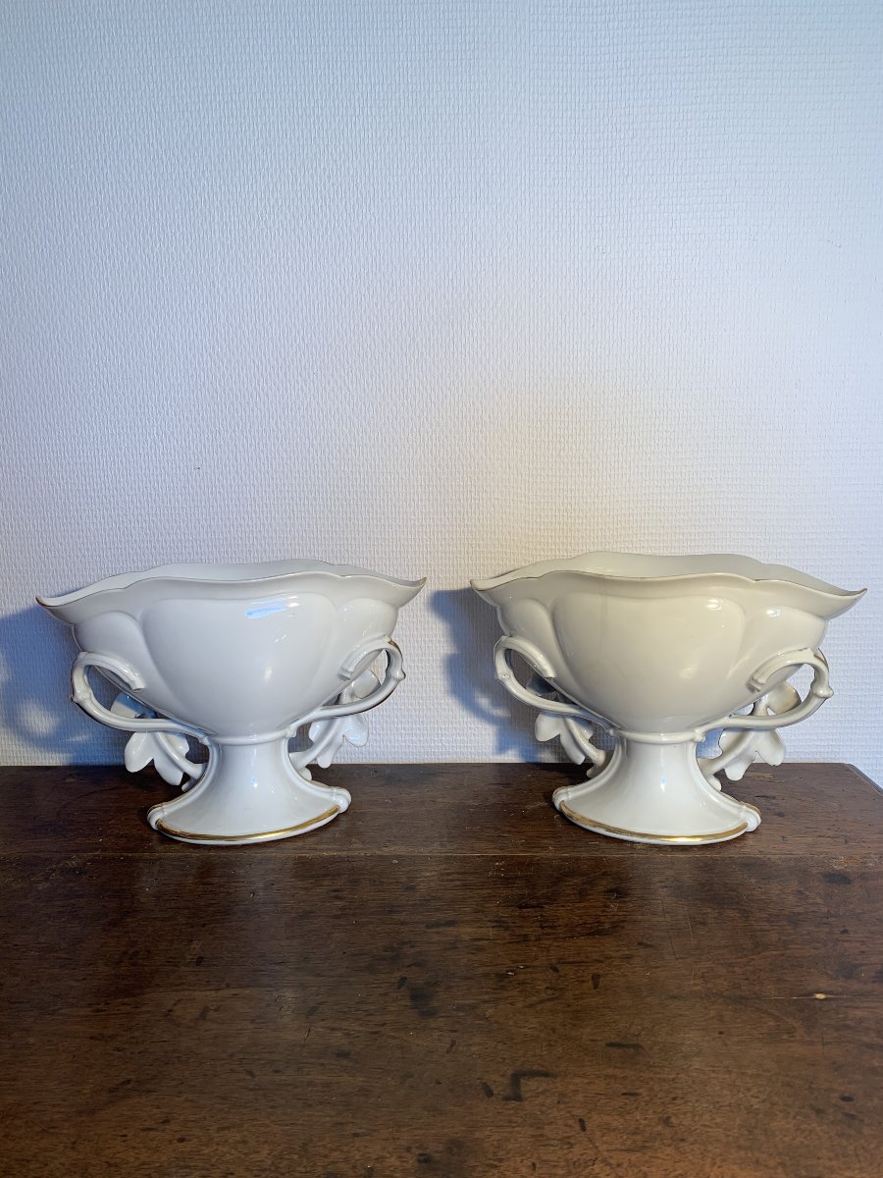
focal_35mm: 26
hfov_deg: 53.1
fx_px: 884
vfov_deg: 67.3
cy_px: 589
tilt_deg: -9.4
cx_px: 442
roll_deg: +0.8
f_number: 1.8
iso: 32
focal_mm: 4.25
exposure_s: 1/100
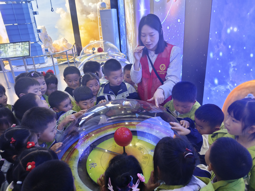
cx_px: 128
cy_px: 96
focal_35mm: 26
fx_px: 192
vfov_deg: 53.1
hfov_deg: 67.3
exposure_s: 1/33.3
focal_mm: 4.84
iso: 376
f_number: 1.79
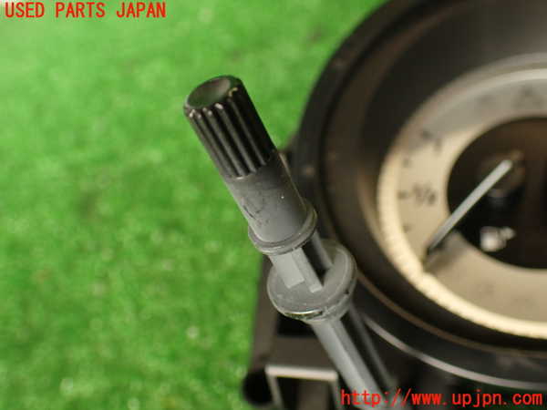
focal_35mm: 32
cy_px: 205
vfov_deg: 44.2
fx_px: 506
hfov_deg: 56.8
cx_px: 274
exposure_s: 1/40
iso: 200
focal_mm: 5.79
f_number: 2.4
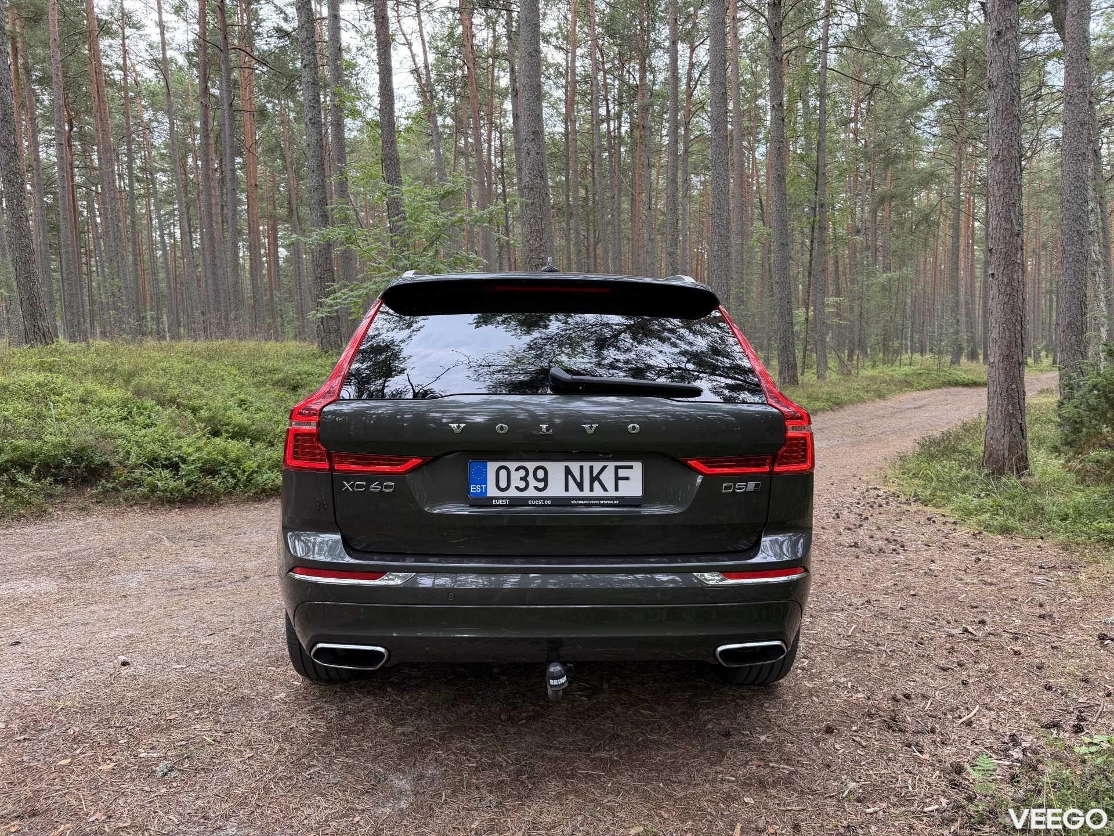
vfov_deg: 56.8
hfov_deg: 71.6
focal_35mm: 24
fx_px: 772
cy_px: 418
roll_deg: -0.8
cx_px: 557
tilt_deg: -5.8
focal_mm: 6.76
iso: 80
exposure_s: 1/160
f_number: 1.78
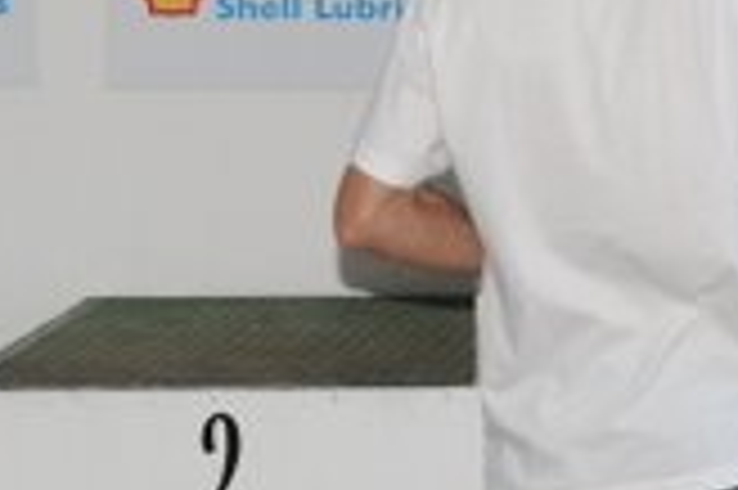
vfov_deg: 7.8
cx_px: 1094
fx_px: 3461
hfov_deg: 11.7
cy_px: -454
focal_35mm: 169
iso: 200
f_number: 8
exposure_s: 1/60
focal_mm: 18
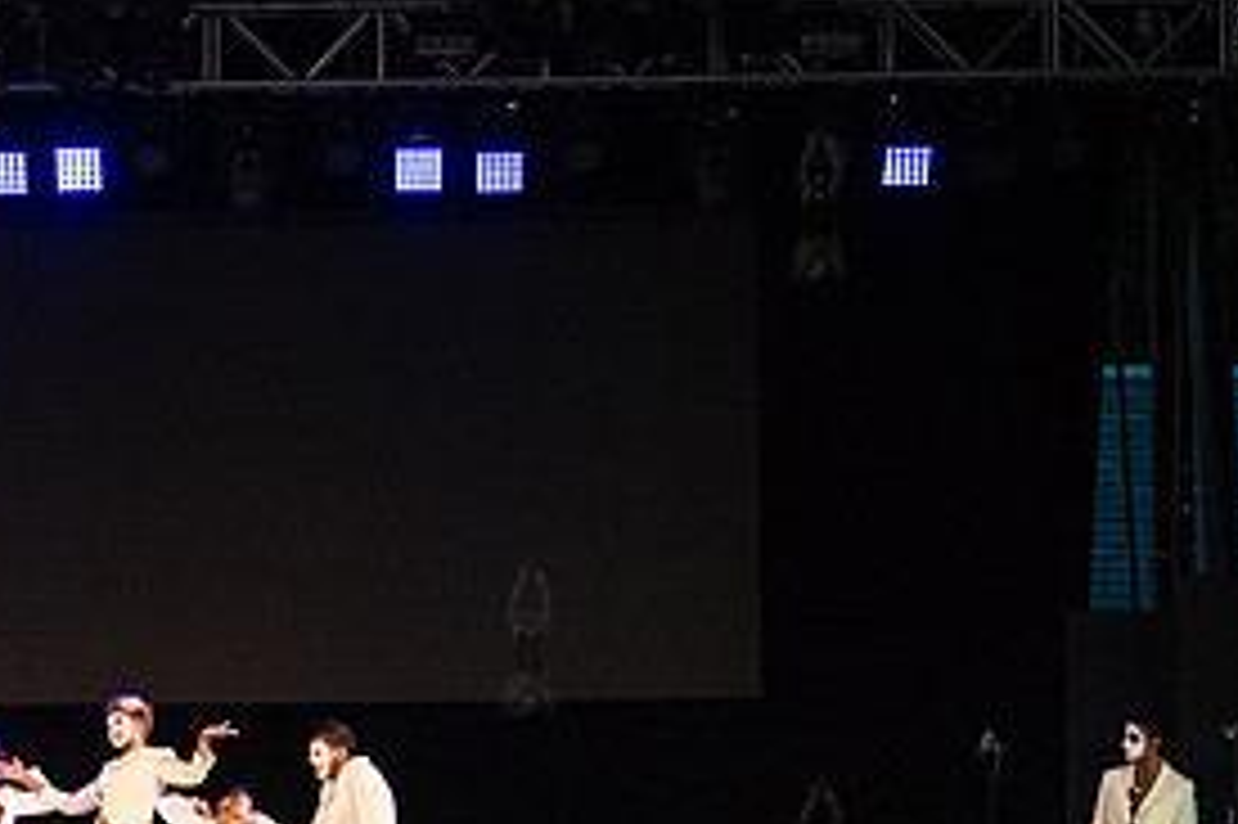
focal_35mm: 169
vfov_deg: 8.1
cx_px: -54
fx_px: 5808
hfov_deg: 12.0
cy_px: 853
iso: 3200
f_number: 2.8
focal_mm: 80
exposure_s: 1/1000
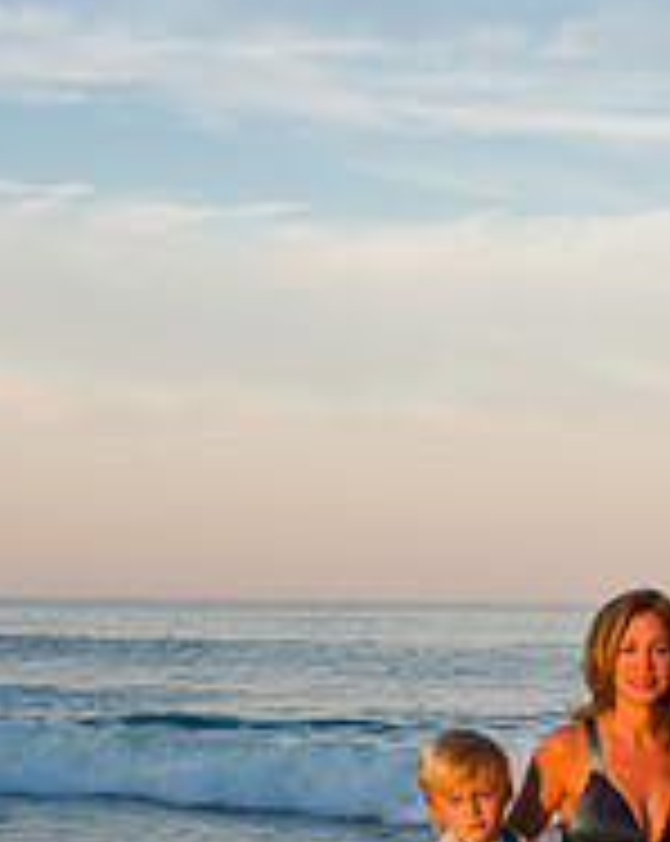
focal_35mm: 105
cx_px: 823
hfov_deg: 14.2
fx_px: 2609
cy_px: 725
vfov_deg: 18.1
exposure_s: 1/160
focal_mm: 36
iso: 200
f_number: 8
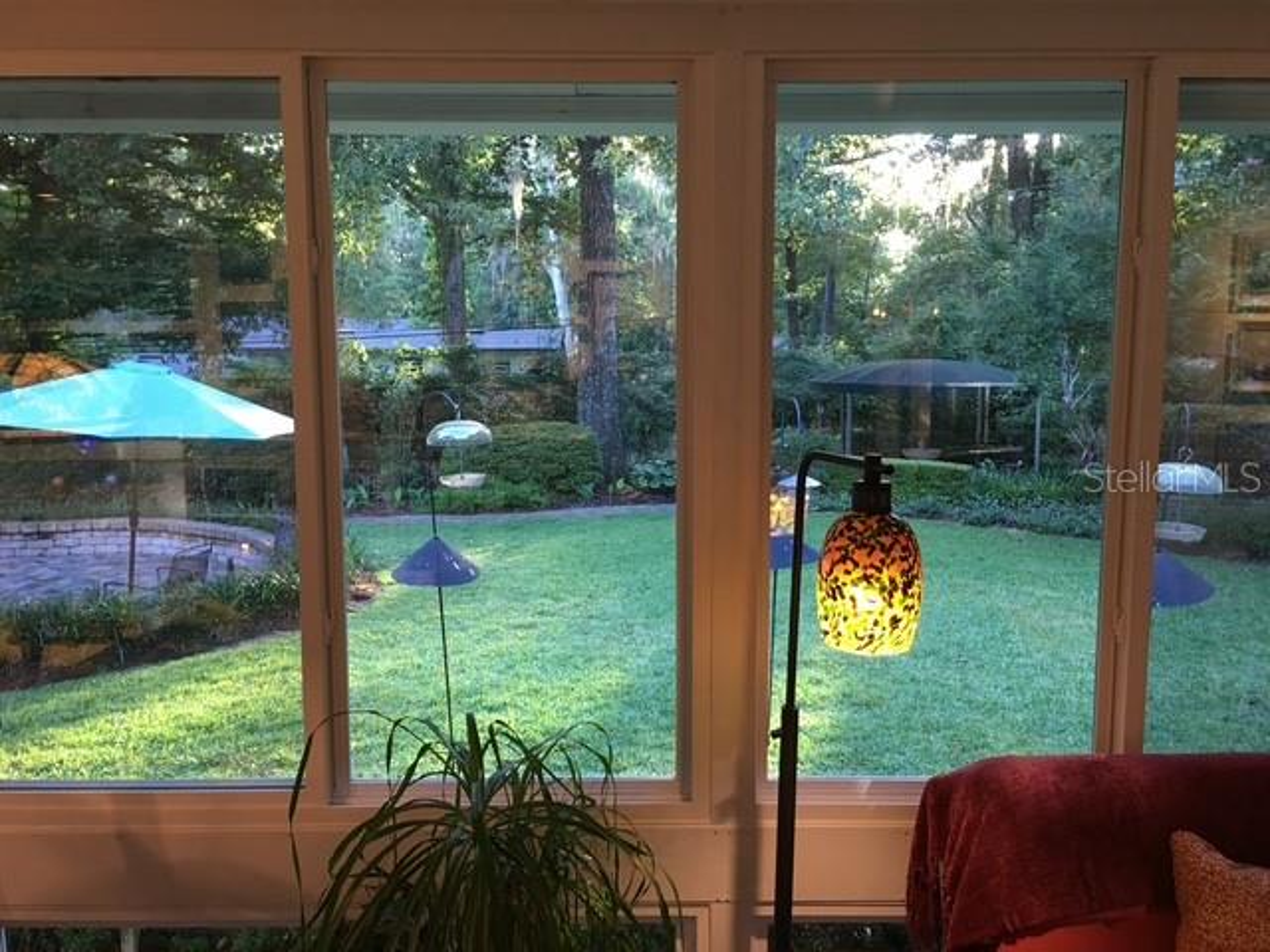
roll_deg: +1.1
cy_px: 476
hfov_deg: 61.7
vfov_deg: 48.2
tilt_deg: -7.3
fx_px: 1064
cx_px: 635
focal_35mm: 29
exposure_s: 1/15
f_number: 2.2
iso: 50
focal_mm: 4.15
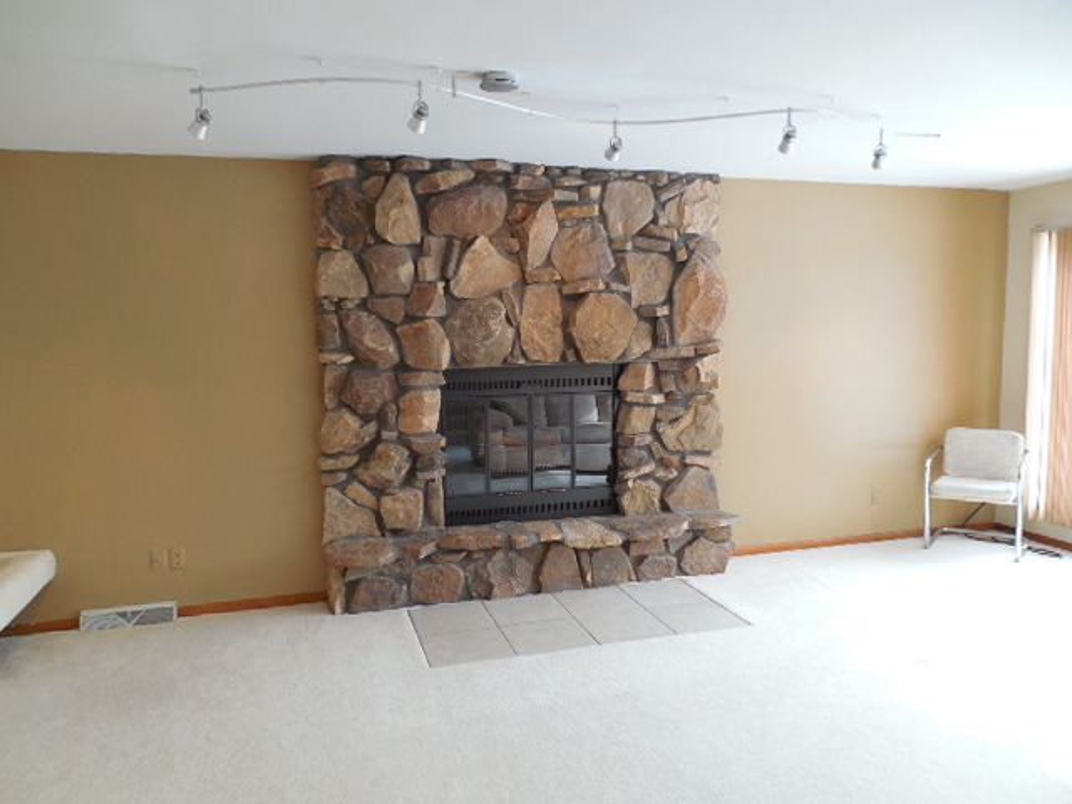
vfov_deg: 54.9
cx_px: 536
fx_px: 774
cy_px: 402
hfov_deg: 69.4
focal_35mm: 25
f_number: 3.3
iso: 125
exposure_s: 1/40
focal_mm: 4.5
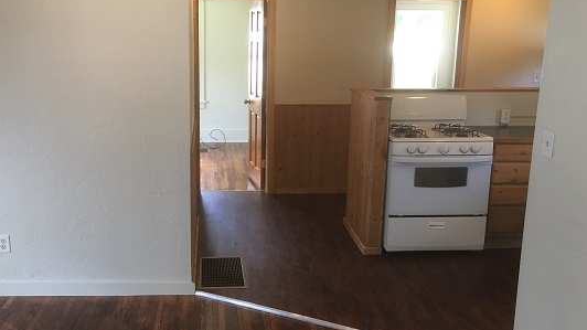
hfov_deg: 52.6
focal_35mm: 38
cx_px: 246
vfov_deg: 31.2
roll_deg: -0.5
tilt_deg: -11.3
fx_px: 591
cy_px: 170
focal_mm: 4.15
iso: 40
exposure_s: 1/15
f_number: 2.2
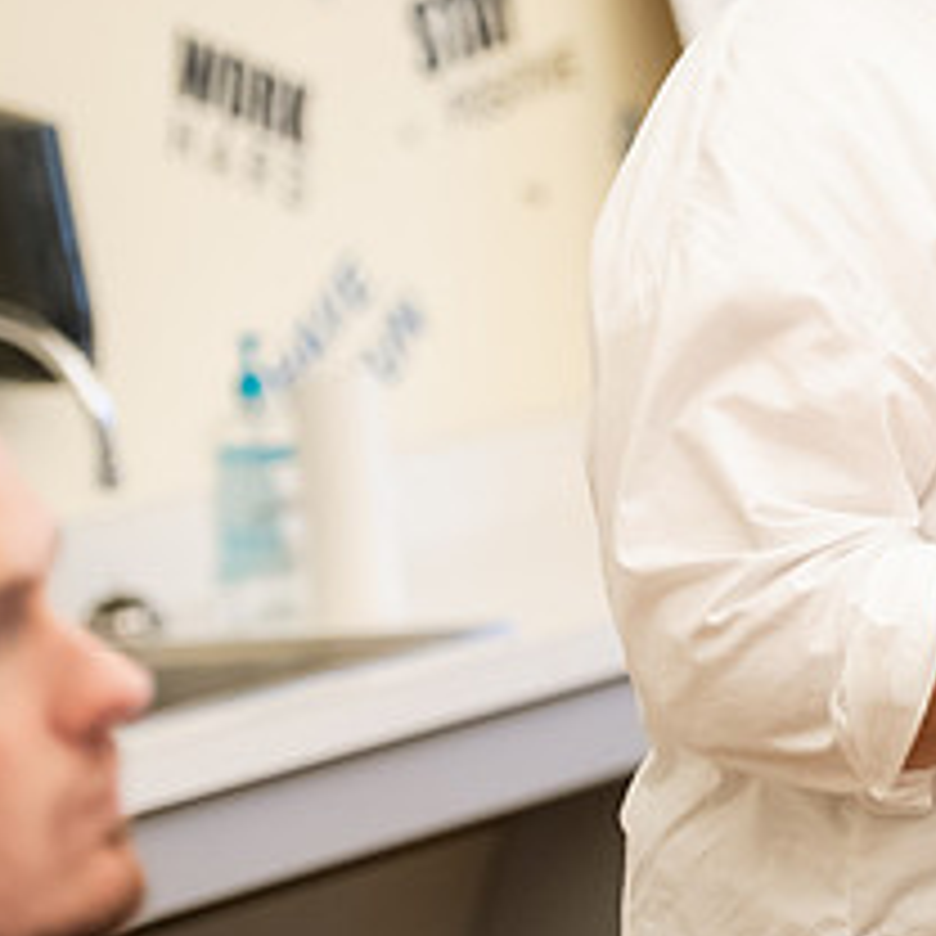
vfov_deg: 8.0
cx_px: 1143
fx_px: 6669
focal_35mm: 218
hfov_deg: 7.9
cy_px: 137
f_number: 2.8
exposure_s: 1/200
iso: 2000
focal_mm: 92
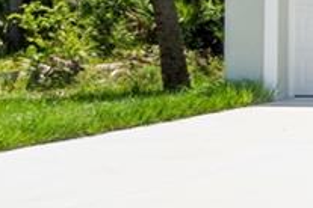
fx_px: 1008
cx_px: 1009
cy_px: 26
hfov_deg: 10.4
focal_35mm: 116
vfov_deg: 11.7
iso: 100
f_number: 8
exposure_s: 1/640
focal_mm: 10
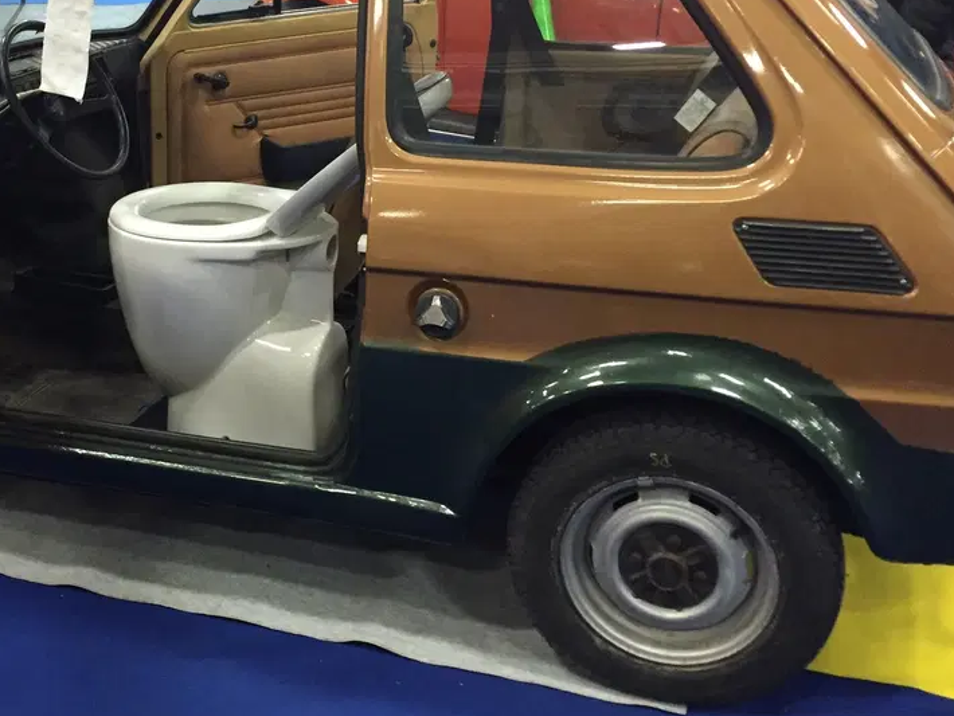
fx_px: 1351
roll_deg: +0.8
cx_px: 312
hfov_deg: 38.4
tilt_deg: -17.4
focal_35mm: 49
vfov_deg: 29.5
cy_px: 242
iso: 250
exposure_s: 1/25
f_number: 2.2
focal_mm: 4.15
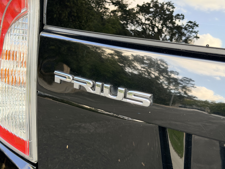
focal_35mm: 48
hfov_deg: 39.7
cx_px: 112
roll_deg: +1.5
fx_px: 312
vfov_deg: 30.3
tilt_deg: -26.5
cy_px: 84
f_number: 1.78
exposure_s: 1/151
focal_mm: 6.76
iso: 160
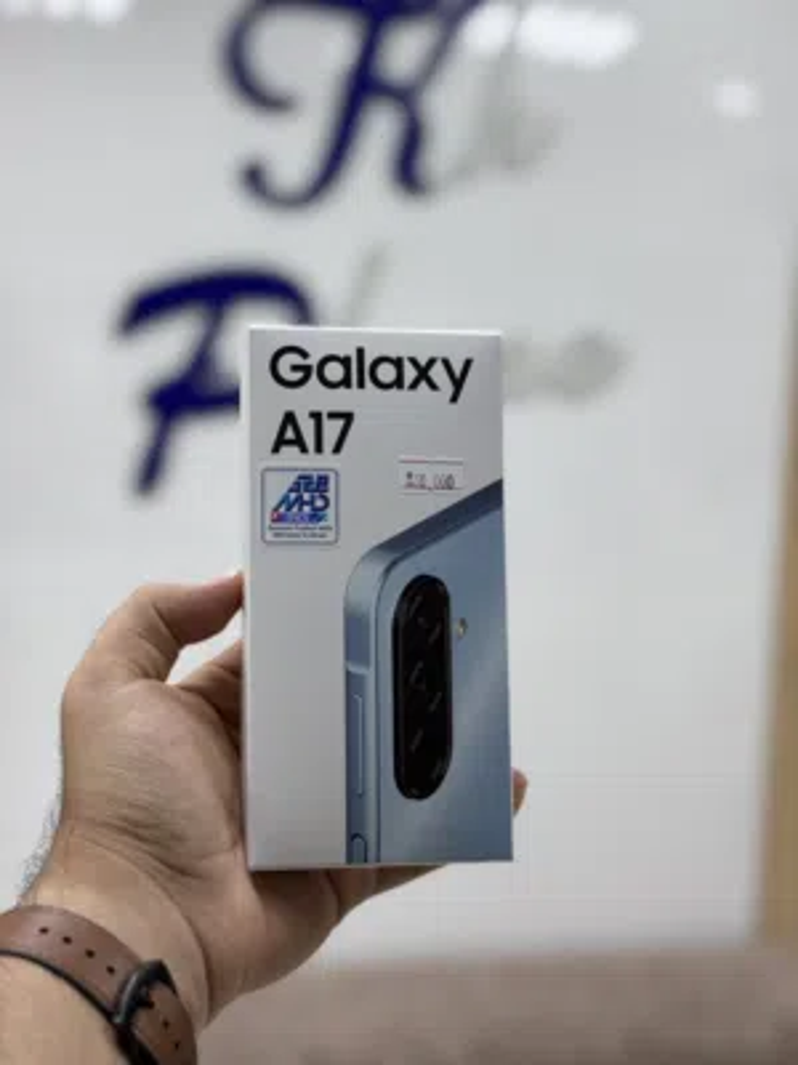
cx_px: 399
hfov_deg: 30.3
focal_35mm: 48
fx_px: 1475
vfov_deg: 39.7
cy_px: 532
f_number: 1.78
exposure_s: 1/133
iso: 64
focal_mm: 6.76
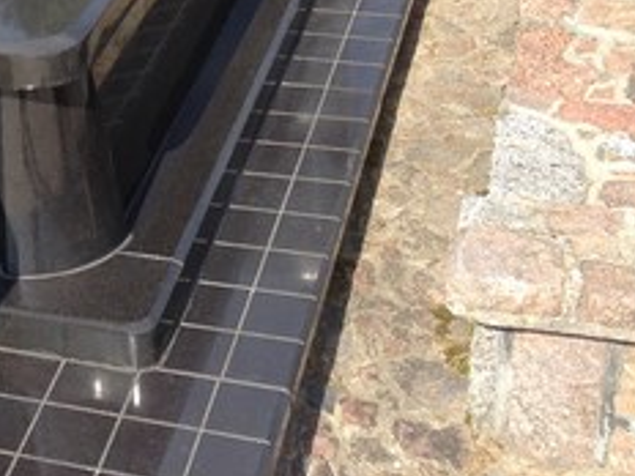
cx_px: -96
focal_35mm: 91
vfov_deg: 15.6
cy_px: -112
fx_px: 1669
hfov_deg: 20.4
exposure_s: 1/775
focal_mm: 4.12
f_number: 2.4
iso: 50
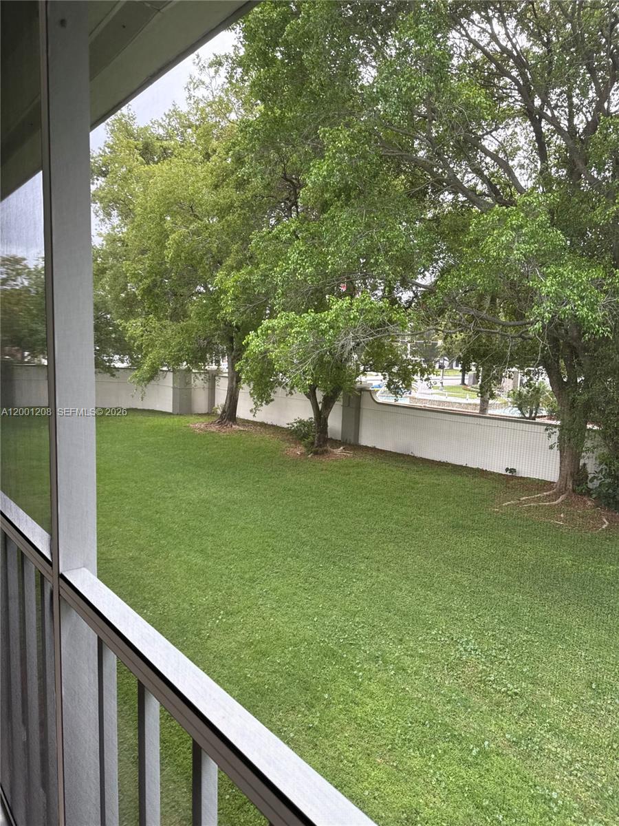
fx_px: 572
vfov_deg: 71.6
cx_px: 310
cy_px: 413
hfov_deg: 56.8
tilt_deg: -4.4
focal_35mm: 24
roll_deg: +0.4
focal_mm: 6.76
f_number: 1.78
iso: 100
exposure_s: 1/318
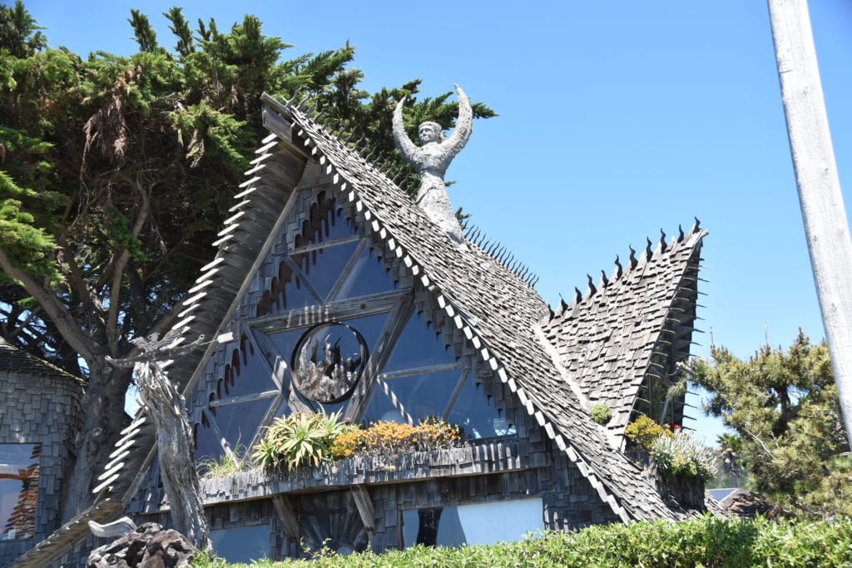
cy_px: 284
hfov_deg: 41.1
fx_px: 1136
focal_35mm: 48
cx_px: 426
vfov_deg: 28.1
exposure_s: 1/250
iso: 200
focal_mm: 32
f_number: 8
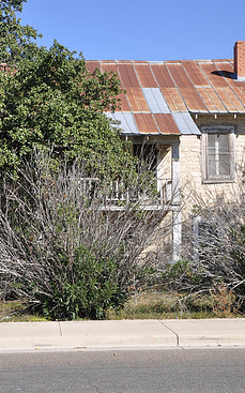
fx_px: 877
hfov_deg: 15.9
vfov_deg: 25.2
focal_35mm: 82
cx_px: 103
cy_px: 188
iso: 200
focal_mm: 34
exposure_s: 1/200
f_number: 7.1
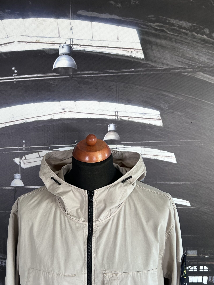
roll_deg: -2.0
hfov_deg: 45.4
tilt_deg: -12.1
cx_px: 97
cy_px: 160
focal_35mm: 31
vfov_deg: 58.2
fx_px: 256
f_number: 1.5
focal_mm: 5.7
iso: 125
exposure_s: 1/91
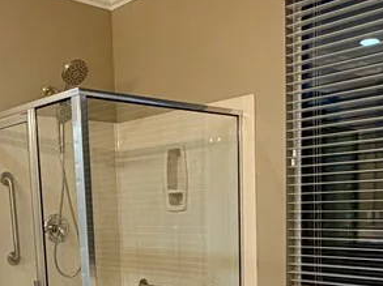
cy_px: 277
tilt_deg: -8.4
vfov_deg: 28.1
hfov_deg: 38.9
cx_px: 166
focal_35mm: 49
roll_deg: +2.7
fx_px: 541
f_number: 2.2
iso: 200
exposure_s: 1/60
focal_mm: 2.22
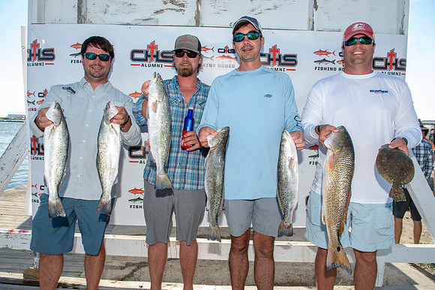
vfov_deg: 53.1
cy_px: 145
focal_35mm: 24
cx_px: 218
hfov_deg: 73.8
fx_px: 290
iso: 50
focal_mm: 24
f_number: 7.1
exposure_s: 1/125
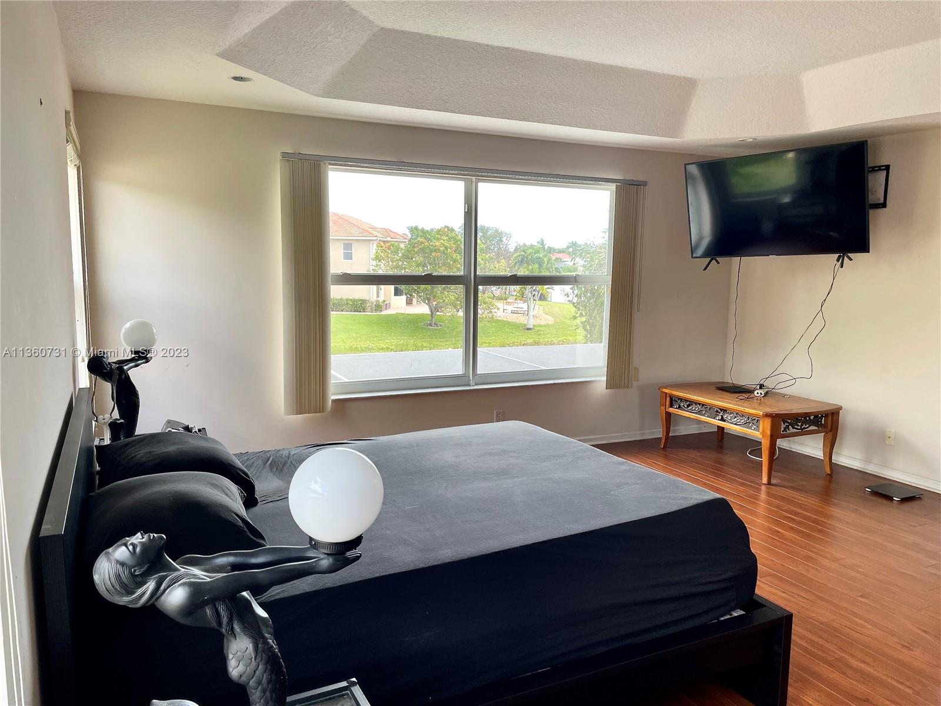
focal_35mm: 26
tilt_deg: -7.1
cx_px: 470
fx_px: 707
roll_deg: -0.8
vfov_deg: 53.1
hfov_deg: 67.3
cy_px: 353
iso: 32
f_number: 1.6
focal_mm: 4.2
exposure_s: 1/141
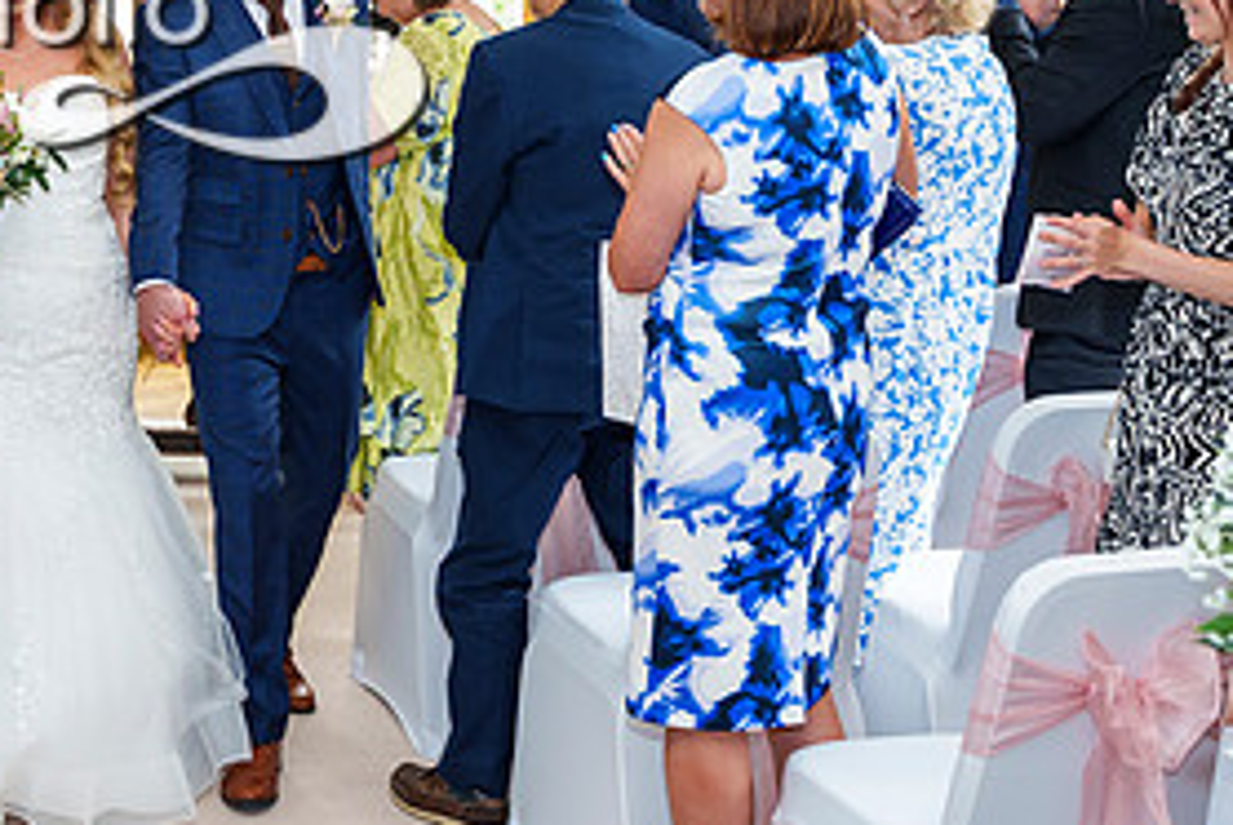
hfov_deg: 24.7
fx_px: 2709
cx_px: 78
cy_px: 76
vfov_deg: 17.1
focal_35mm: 79
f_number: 3.5
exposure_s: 1/250
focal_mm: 36
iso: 800
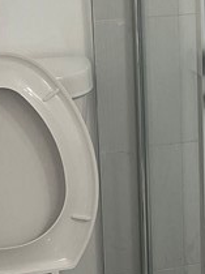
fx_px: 965
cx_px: 294
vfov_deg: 16.0
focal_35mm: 122
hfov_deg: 11.7
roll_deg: +0.6
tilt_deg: -11.8
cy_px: 38
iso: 100
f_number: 1.6
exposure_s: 1/120
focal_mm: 5.1
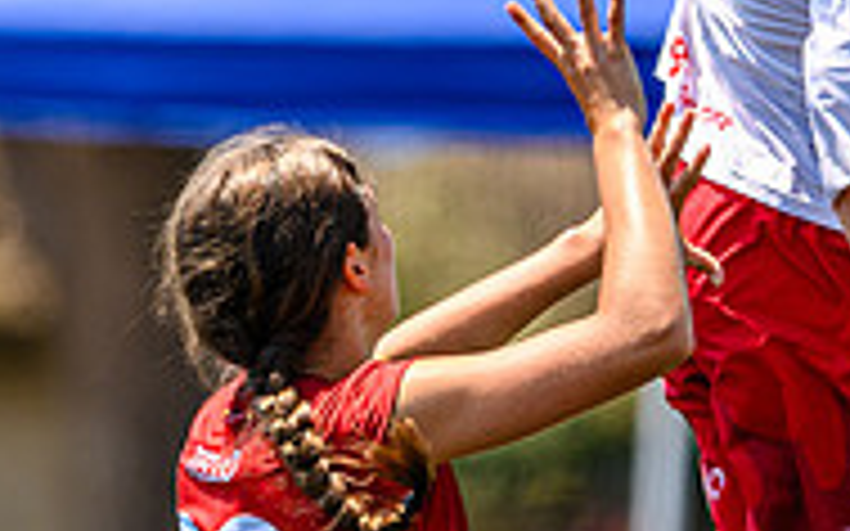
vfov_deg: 0.8
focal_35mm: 1710
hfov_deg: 1.2
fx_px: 39601
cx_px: 892
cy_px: 32
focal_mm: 400
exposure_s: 1/1250
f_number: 3.2
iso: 100
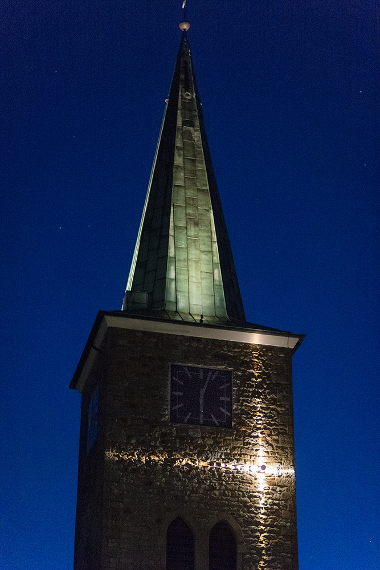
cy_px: 285
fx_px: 1345
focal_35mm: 85
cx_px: 190
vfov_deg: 23.9
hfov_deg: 16.1
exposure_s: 1/60
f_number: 2
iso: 12800
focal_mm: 85
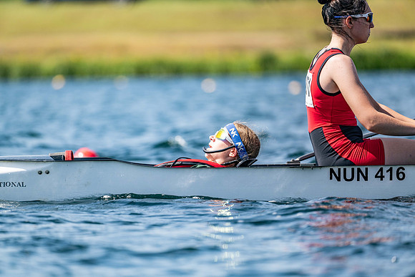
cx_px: 208
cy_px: 138
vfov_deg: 3.4
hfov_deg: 5.2
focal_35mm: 400
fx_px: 4612
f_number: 4.5
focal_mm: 400
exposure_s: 1/2500
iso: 220
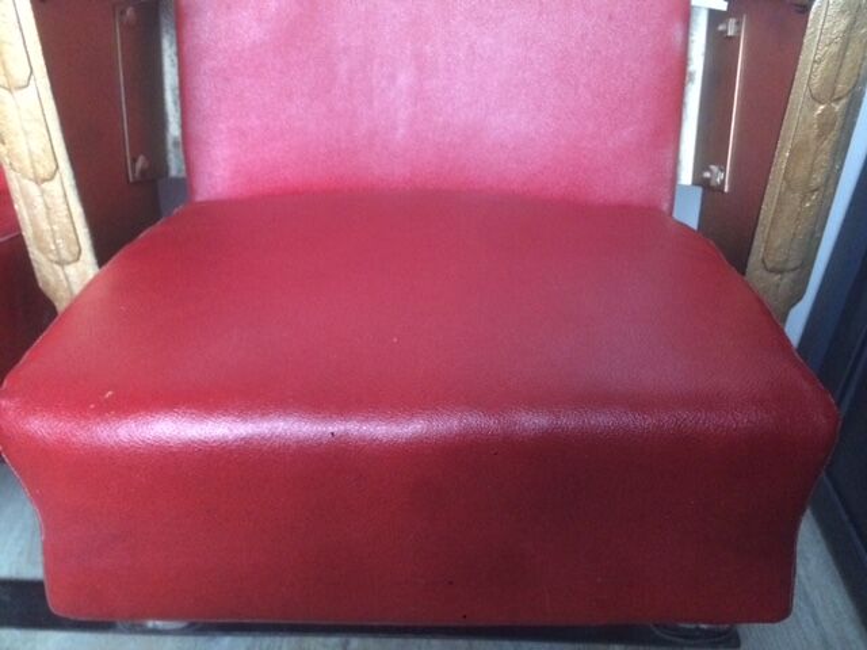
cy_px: 325
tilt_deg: -34.3
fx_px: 726
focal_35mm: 29
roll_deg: -1.0
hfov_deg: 61.7
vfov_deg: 48.2
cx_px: 434
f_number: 2.2
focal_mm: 4.15
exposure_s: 1/17
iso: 400
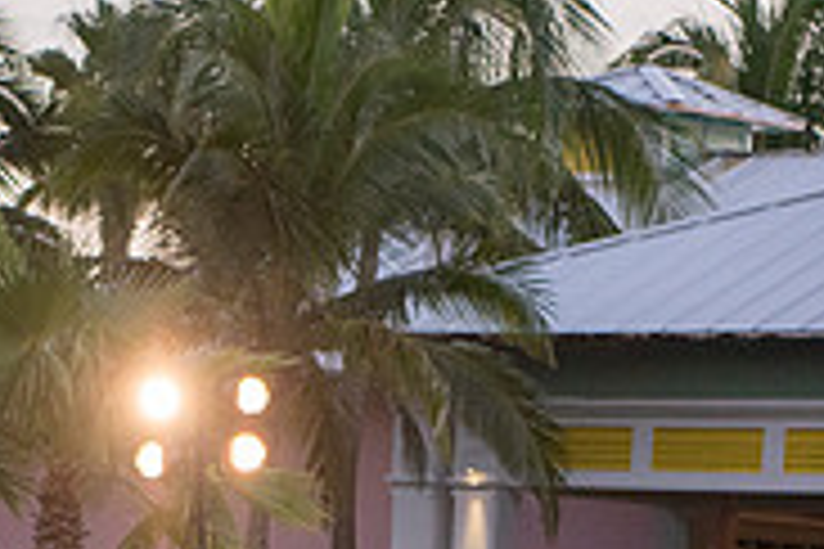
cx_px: 135
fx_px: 5081
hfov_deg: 9.2
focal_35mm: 222
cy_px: 830
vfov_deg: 6.1
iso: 2000
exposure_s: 1/1600
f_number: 3.2
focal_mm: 70
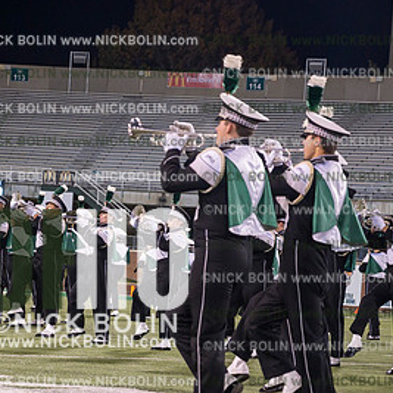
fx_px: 1657
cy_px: 278
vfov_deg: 13.5
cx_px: 84
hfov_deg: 13.5
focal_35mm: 129
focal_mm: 70
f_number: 4
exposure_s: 1/640
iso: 3200
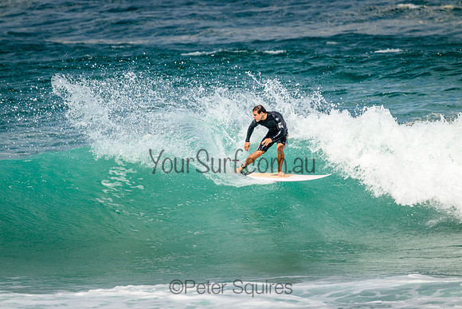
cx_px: 231
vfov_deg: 1.7
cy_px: 154
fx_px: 10269
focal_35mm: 800
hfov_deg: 2.6
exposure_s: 1/2000
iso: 800
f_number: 11
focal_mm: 800
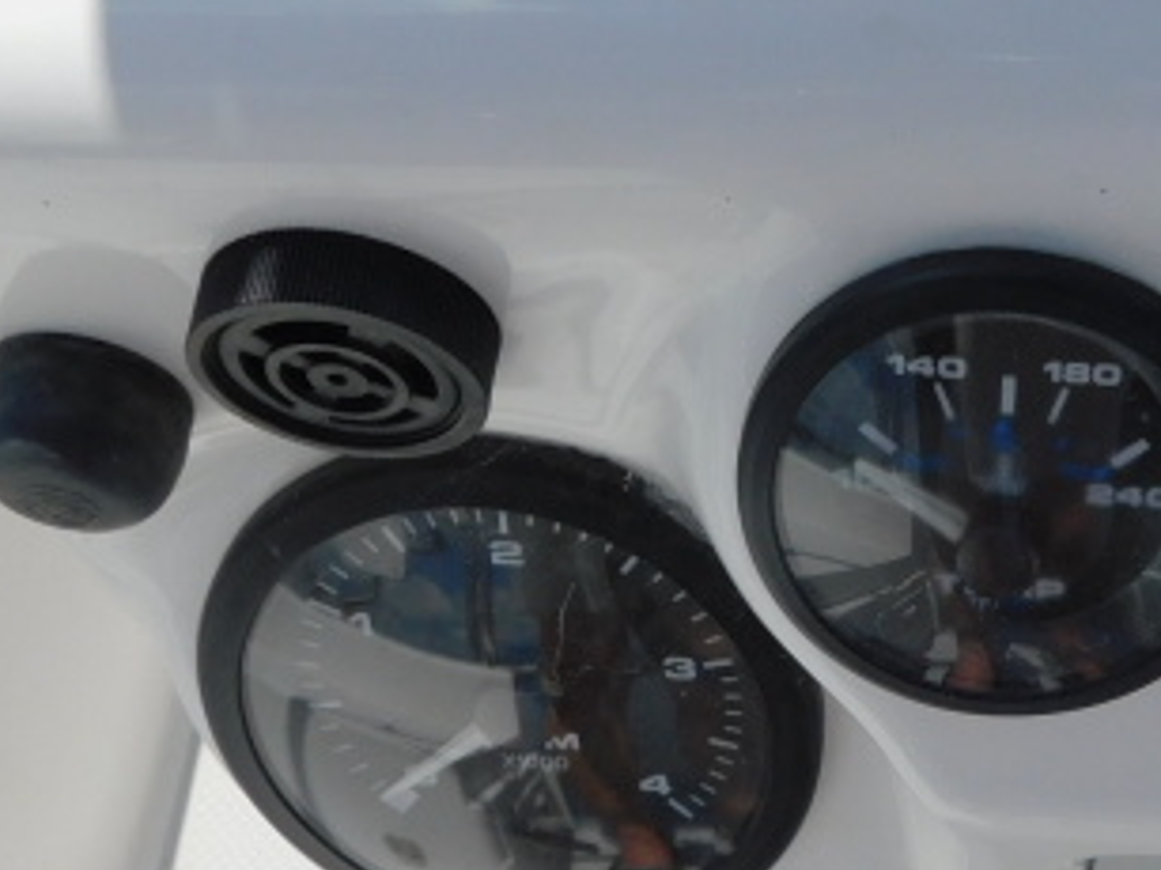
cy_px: 688
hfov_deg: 31.1
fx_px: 2012
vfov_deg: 24.0
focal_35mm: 60
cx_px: 979
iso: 125
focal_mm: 4
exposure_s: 1/800
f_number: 6
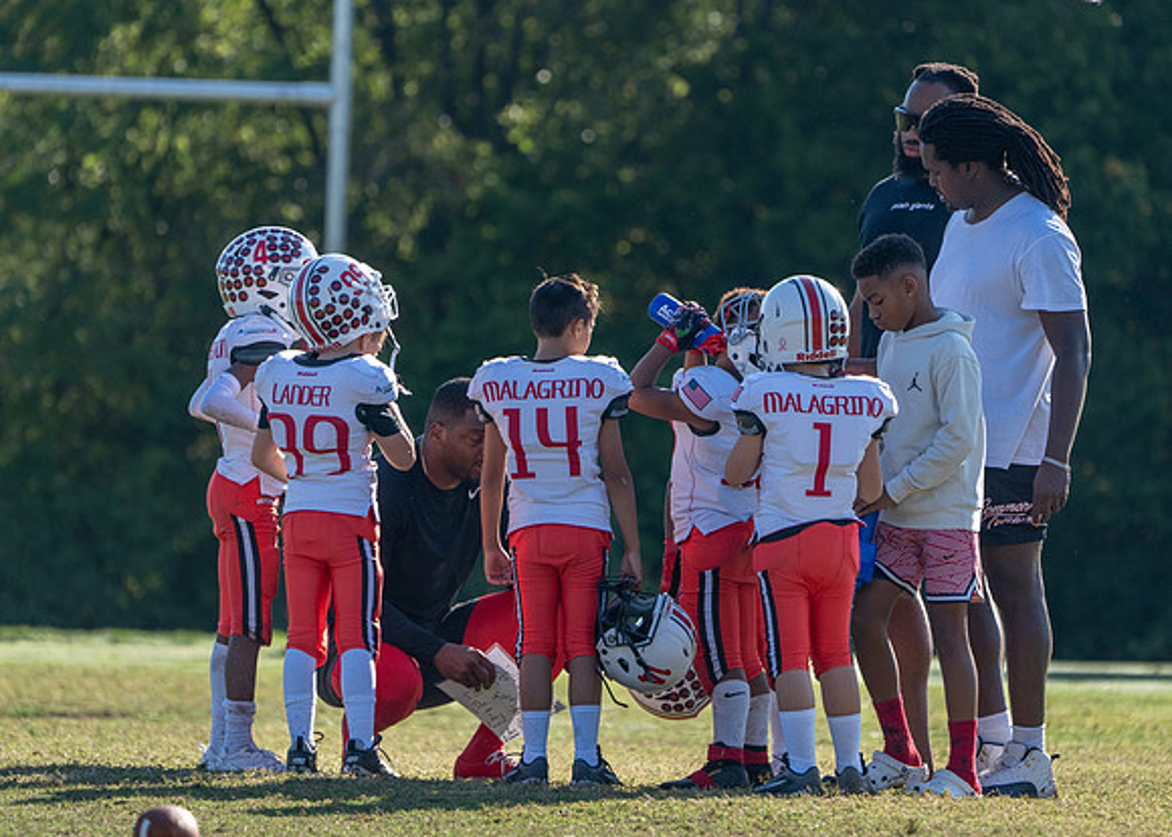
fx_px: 15020
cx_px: 655
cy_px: 406
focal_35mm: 451
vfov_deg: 3.2
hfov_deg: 4.5
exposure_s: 1/1600
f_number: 5.6
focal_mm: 352
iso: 500
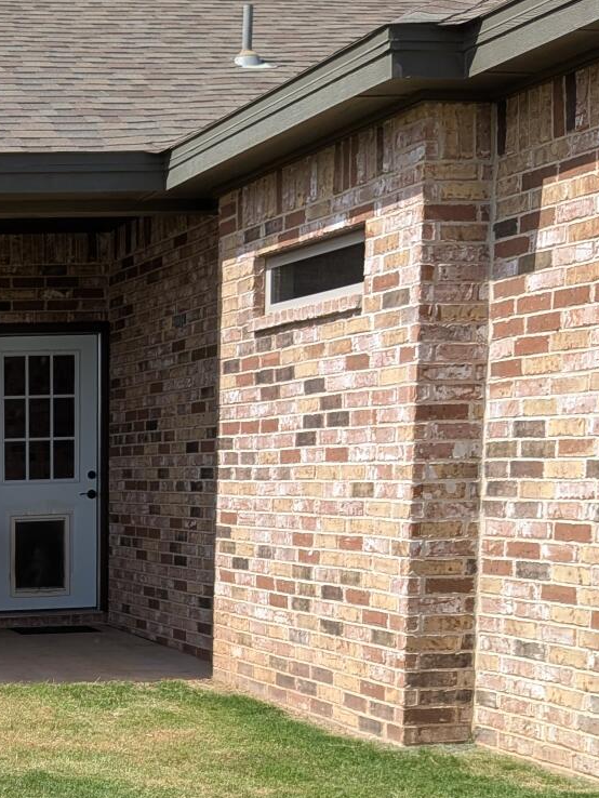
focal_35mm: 65
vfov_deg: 28.5
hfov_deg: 21.2
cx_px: -101
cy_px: 733
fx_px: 1499
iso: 31
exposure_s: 1/1595
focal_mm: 4.53
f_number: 1.7
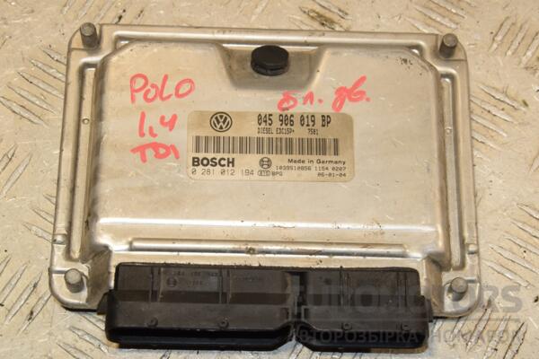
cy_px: 180
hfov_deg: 23.4
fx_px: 1302
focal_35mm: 87
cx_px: 270
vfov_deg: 15.7
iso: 800
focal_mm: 58
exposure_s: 1/200
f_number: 10
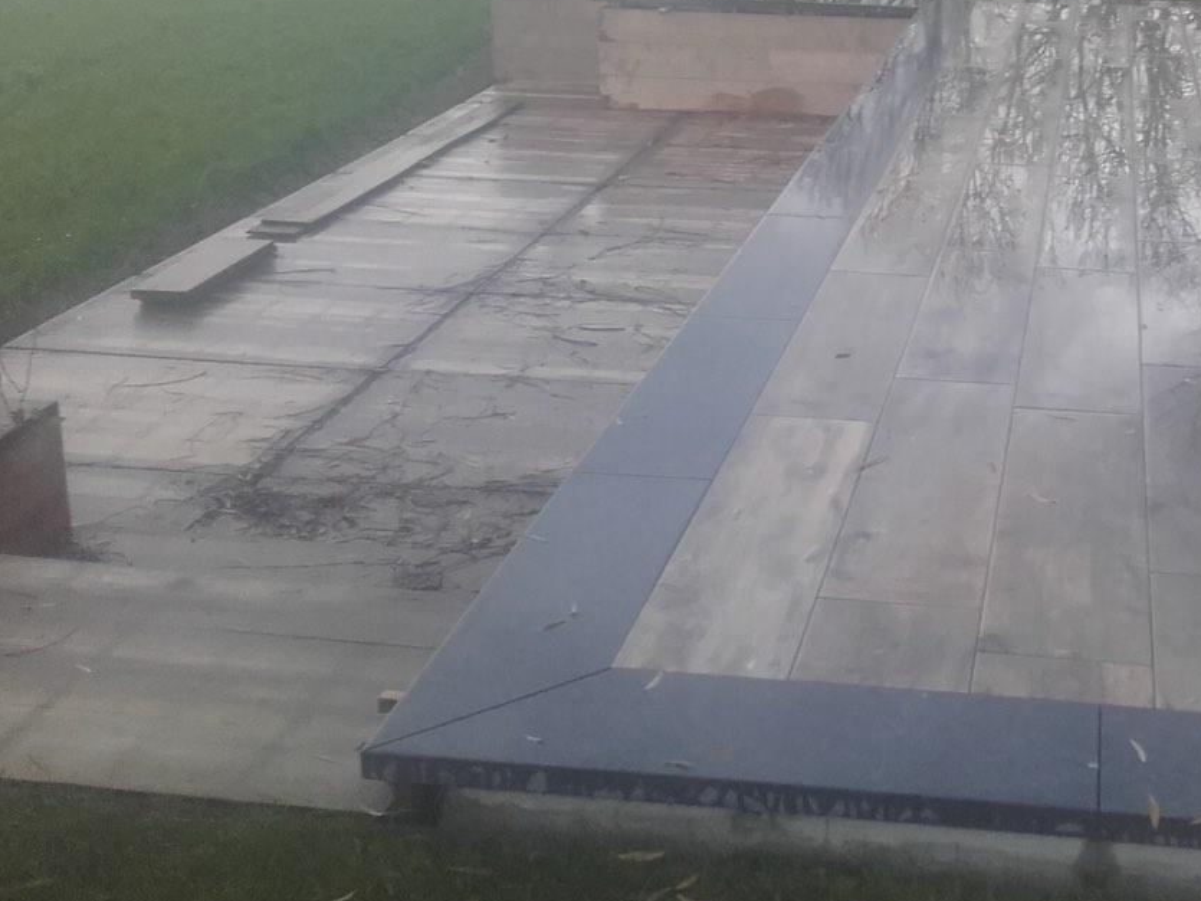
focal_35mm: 52
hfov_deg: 36.2
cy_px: 273
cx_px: 866
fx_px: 1804
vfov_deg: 27.8
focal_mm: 3.31
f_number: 2.2
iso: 80
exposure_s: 1/33
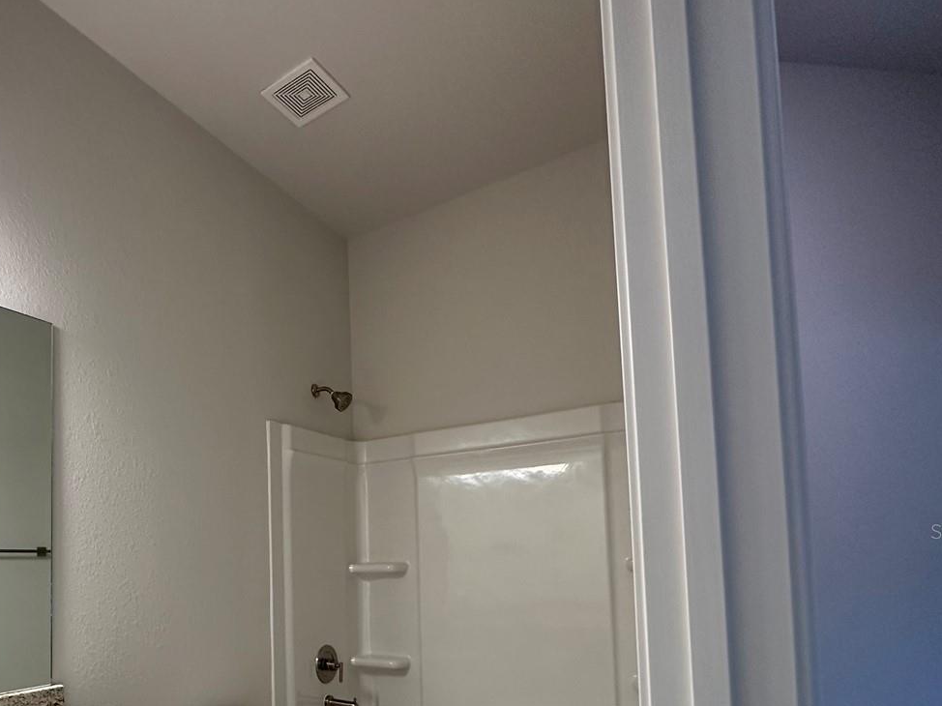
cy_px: 531
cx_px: 249
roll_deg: +0.5
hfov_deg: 69.6
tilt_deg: +3.3
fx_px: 626
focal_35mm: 23
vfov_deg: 55.9
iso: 200
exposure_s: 1/120
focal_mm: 2.22
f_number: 2.2
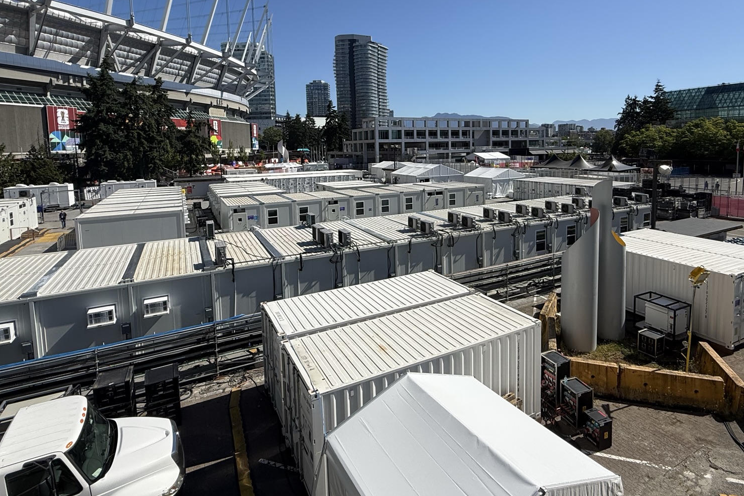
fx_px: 413
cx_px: 401
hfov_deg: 83.8
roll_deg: +1.3
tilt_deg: -4.0
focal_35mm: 20
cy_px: 178
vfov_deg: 60.9
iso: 50
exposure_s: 1/3460
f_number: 2.2
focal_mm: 2.22
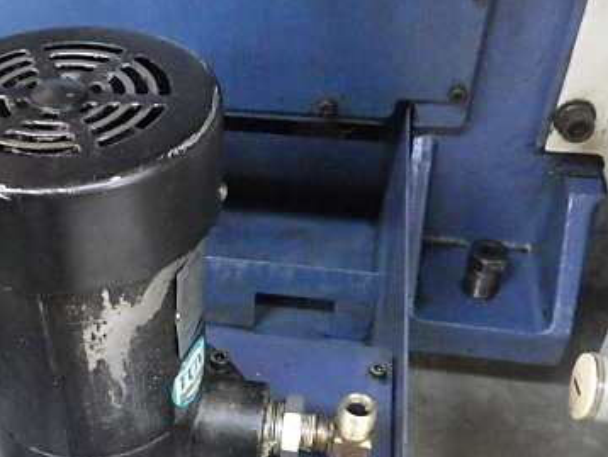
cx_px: 134
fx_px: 879
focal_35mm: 50
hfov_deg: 37.0
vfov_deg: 28.9
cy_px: 321
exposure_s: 1/20
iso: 1600
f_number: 3.5
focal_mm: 5
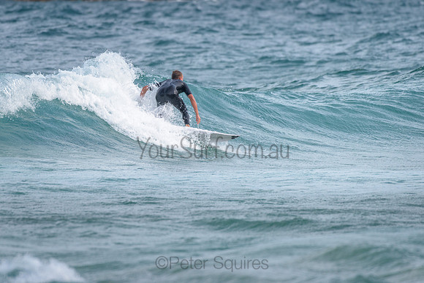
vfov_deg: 2.2
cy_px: 110
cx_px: 164
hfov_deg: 3.4
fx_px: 7218
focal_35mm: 613
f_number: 5.6
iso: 360
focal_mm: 500
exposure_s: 1/2000
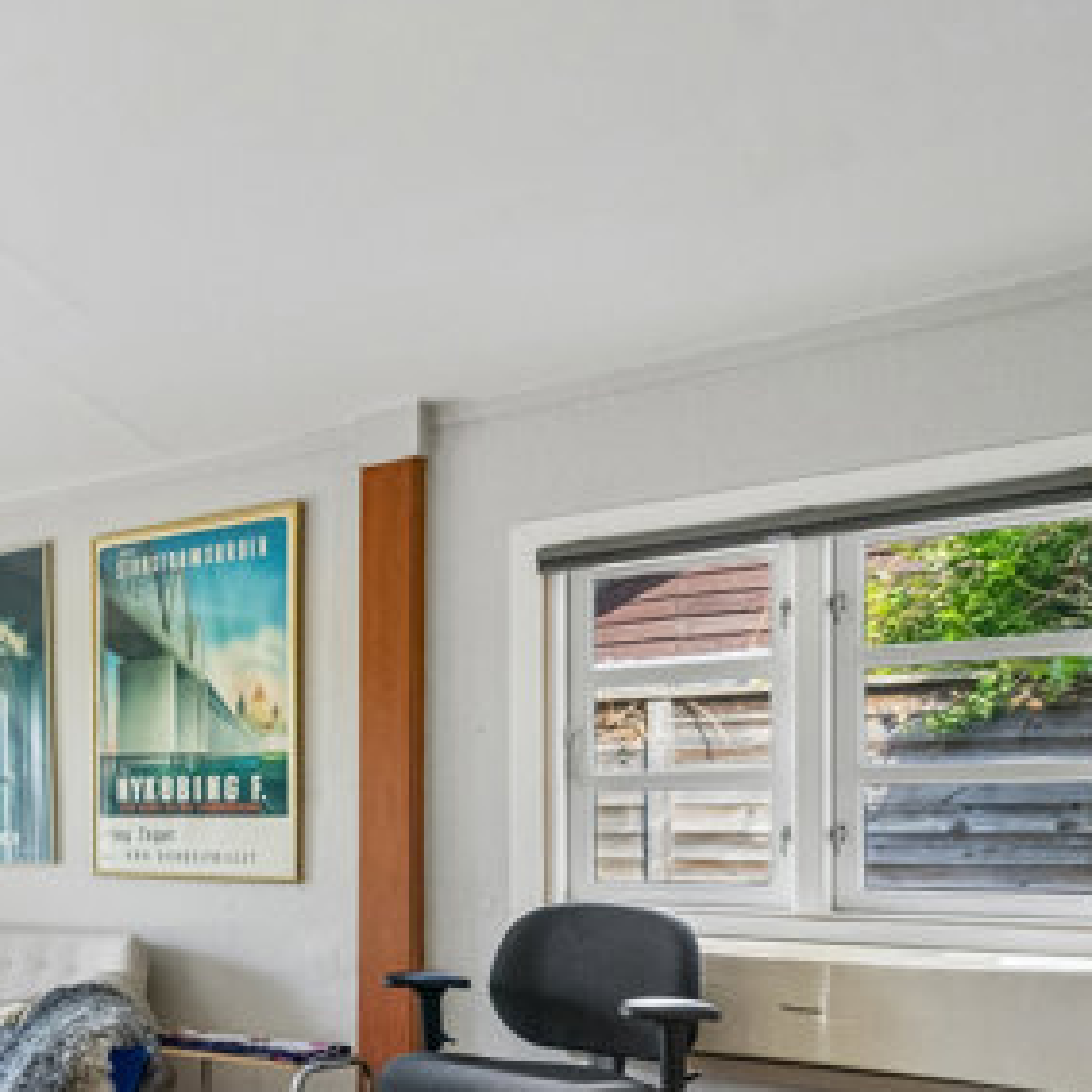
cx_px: -313
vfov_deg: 44.0
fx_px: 1285
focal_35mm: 36
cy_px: 866
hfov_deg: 33.9
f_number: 5
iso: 3200
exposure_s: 1/640
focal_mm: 15
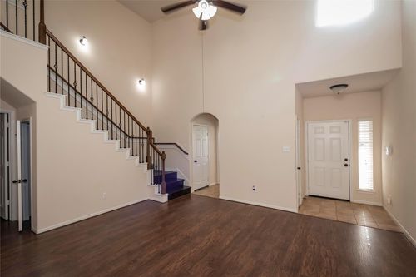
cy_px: 138
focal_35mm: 16
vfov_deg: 73.7
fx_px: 185
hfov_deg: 96.8
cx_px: 208
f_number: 10
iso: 2500
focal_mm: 16
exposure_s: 1/80
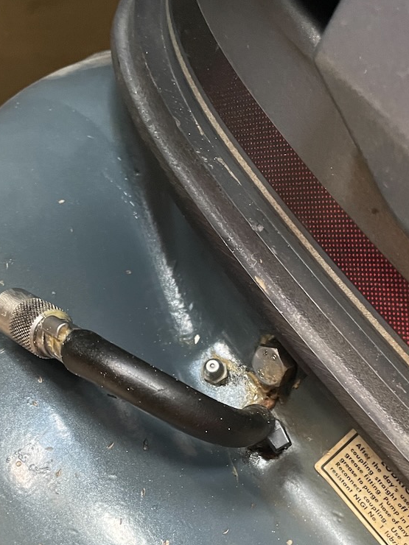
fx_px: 709
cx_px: 192
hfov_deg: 32.2
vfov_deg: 40.2
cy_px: 441
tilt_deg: -45.1
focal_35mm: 45
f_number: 1.6
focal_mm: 4.2
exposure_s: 1/38
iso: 640
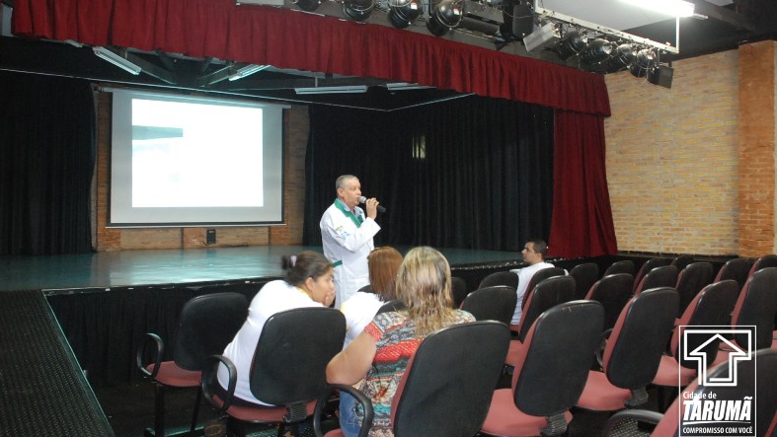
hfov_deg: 61.0
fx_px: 659
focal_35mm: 32
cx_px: 385
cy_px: 191
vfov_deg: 36.6
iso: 1250
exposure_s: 1/6
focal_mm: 20
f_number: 5.6
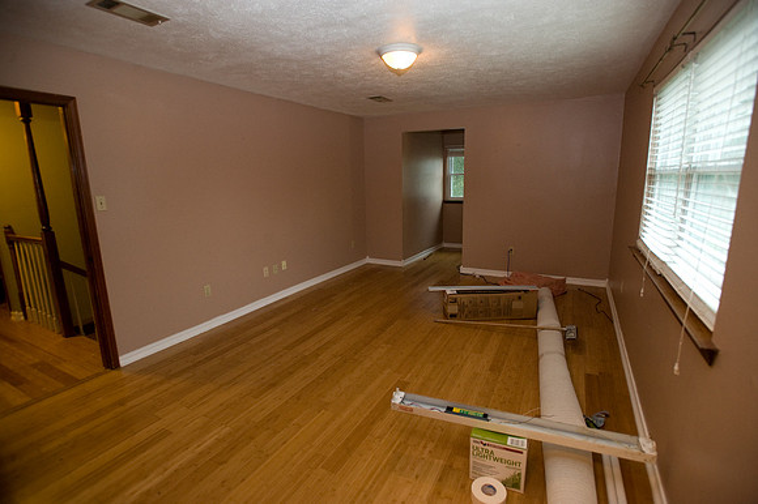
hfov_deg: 93.3
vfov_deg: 70.4
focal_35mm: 17
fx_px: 358
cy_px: 252
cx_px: 379
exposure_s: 1/60
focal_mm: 17
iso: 1250
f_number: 4
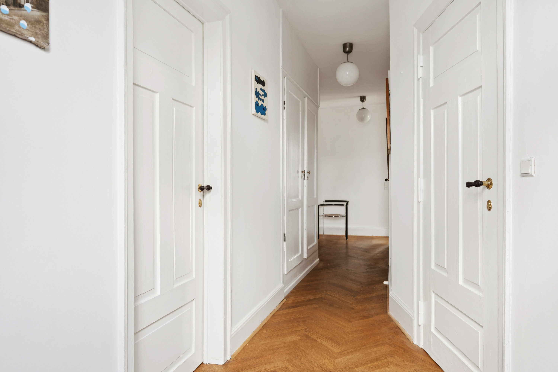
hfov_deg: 74.9
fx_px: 364
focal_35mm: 24
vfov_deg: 54.1
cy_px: 186
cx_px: 279
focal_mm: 23.5
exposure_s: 1/15
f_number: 6.3
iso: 400
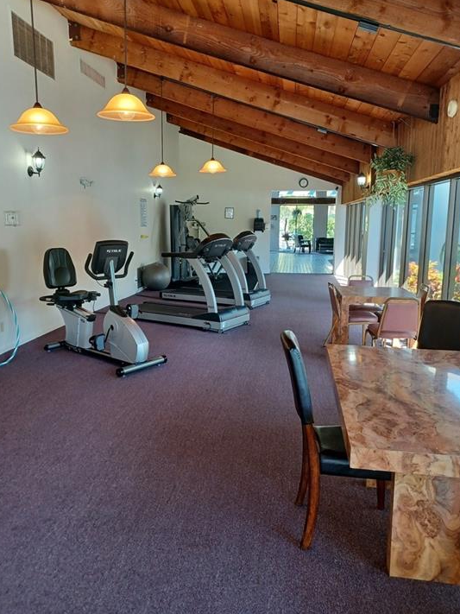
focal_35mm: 27
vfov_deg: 65.3
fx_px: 479
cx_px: 224
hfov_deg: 51.3
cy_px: 297
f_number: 1.8
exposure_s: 1/39
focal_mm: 4.6
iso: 320
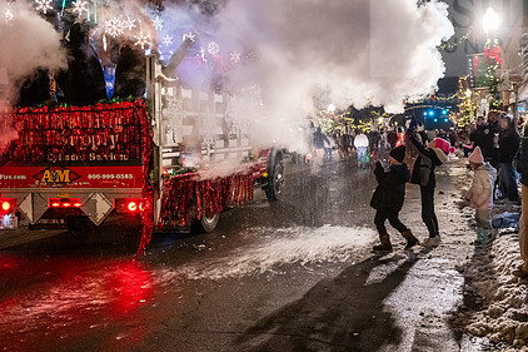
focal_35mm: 44
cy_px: 123
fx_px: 645
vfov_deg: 30.3
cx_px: 333
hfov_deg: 44.1
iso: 4000
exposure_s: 1/250
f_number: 2.8
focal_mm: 32
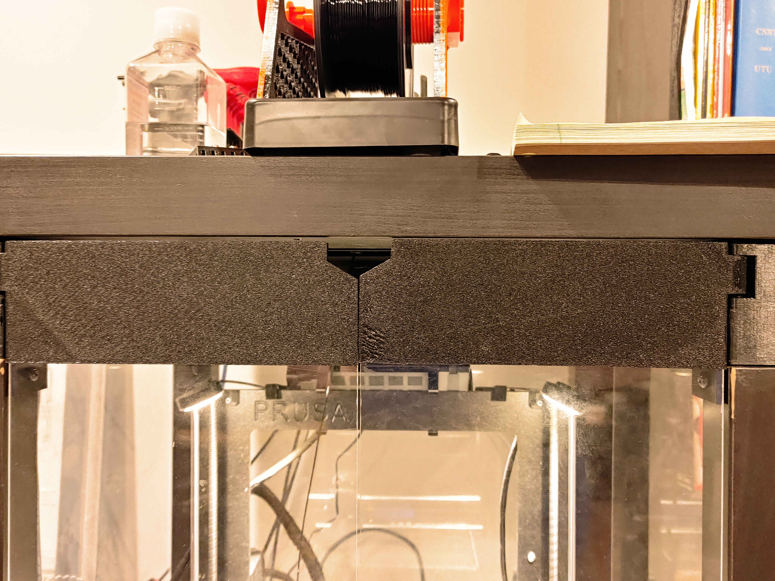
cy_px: 290
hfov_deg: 51.4
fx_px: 806
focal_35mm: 36
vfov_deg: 39.7
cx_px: 388
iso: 600
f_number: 1.8
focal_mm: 5.58
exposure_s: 1/15
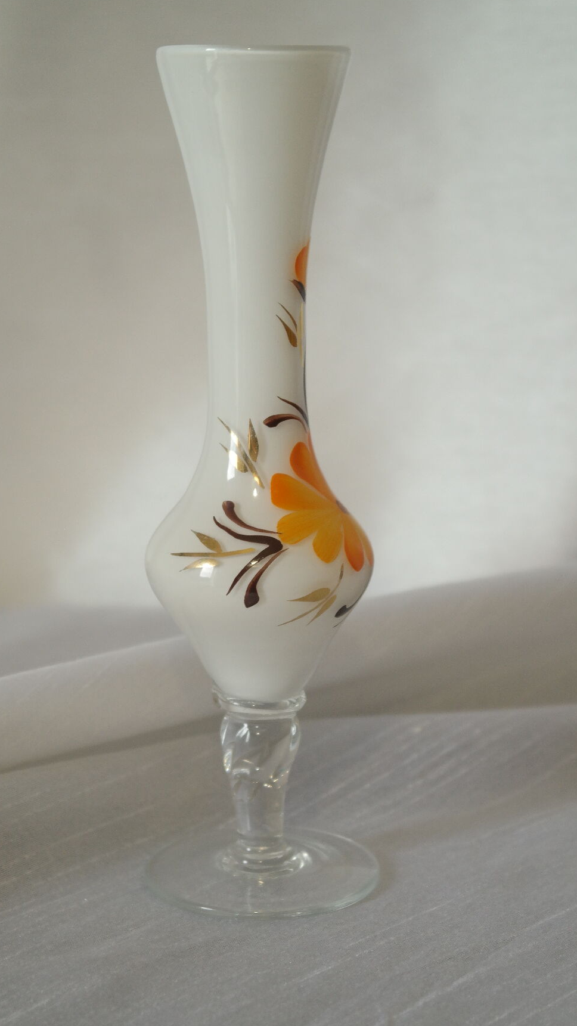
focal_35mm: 81
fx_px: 2203
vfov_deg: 26.2
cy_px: 512
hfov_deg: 14.9
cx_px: 260
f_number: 5.6
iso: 800
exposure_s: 1/30
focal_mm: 50
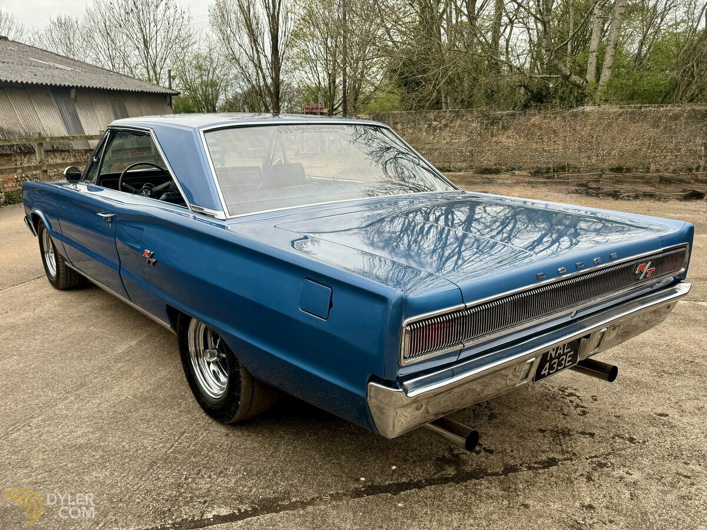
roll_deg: +1.5
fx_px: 490
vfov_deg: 56.8
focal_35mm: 24
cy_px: 265
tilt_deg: -17.9
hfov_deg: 71.6
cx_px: 354
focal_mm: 6.76
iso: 80
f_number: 1.78
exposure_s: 1/294
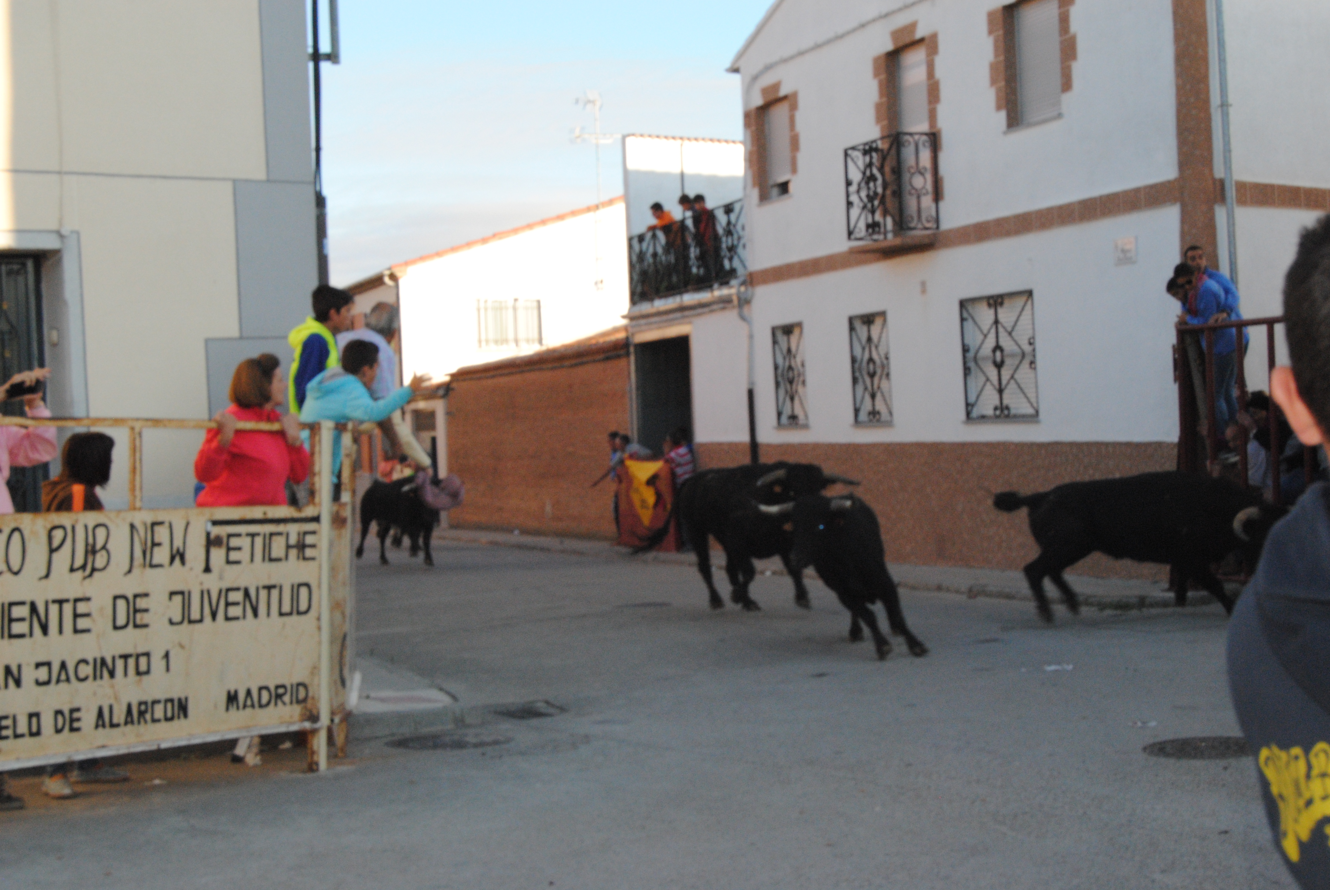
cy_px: 445
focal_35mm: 52
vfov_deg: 25.8
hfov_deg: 37.8
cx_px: 665
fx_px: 1942
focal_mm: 35
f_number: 14
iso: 800
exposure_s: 1/200
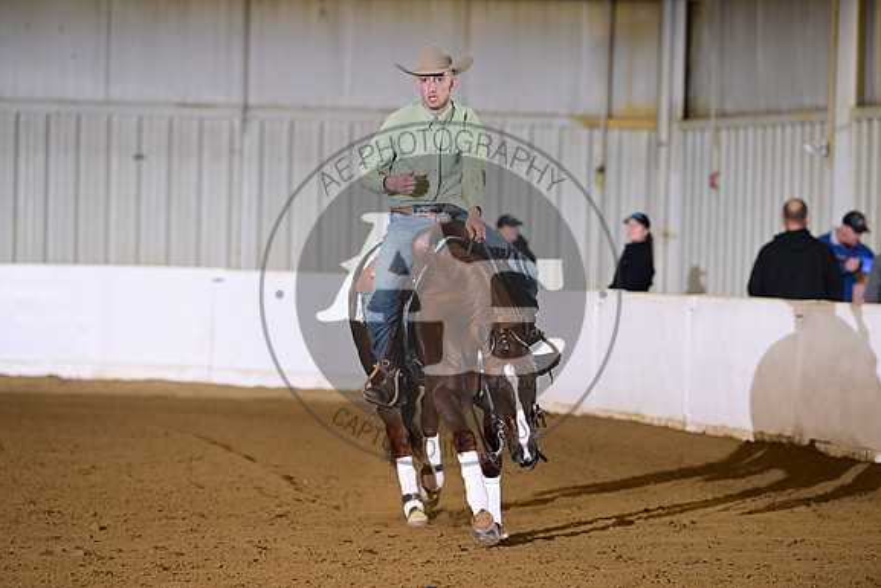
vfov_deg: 7.4
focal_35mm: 186
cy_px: 294
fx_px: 4553
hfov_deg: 11.1
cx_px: 440
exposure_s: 1/200
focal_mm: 185
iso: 2000
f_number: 4
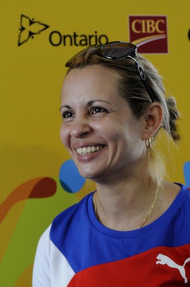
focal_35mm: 105
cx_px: 95
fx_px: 834
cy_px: 144
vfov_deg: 19.5
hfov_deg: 13.0
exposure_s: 1/100
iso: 1000
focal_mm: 70
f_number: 4
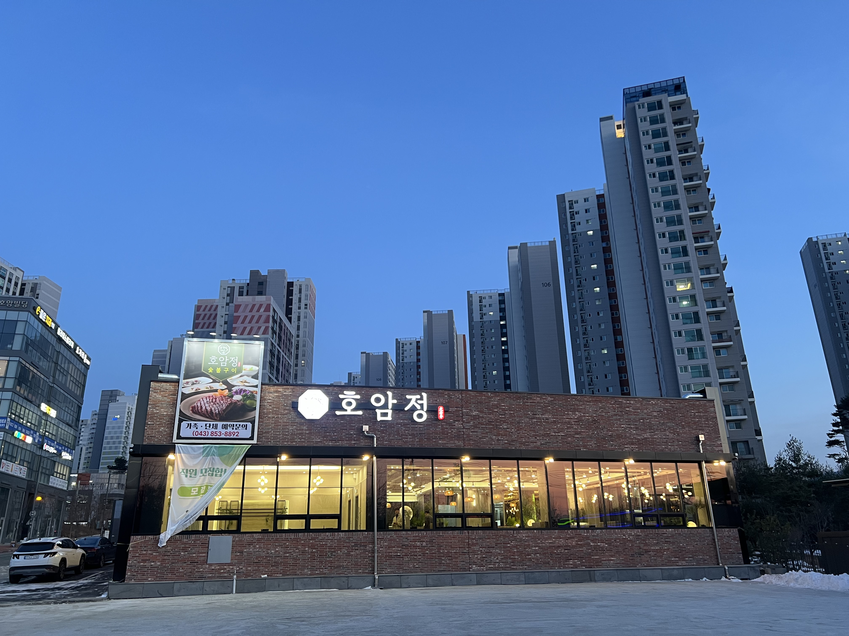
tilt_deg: +19.7
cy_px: 318
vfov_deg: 53.1
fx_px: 638
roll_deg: +0.5
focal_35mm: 26
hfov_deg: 67.3
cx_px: 424
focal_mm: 5.7
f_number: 1.5
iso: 125
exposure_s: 1/60
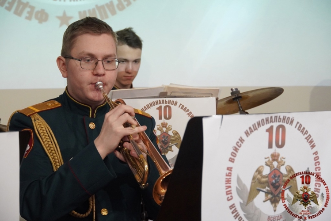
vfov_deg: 15.0
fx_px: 842
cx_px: 166
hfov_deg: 22.3
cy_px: 110
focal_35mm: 92
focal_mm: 61
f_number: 5.6
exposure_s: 1/160
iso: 4000
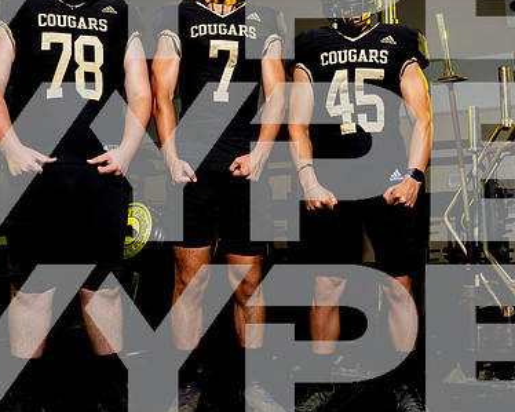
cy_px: 177
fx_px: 549
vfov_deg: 41.1
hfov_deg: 50.2
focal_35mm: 36
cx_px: 235
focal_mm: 20
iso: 250
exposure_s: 1/250
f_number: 8
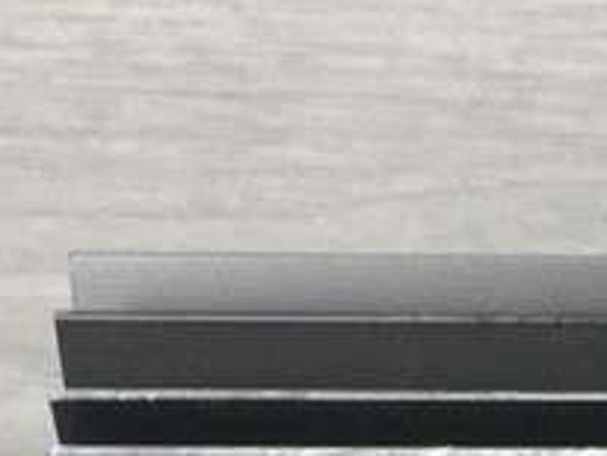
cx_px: 779
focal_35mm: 204
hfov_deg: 9.5
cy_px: 1232
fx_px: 3579
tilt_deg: -72.5
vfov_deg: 6.8
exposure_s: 1/100
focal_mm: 4.15
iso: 32
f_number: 2.2
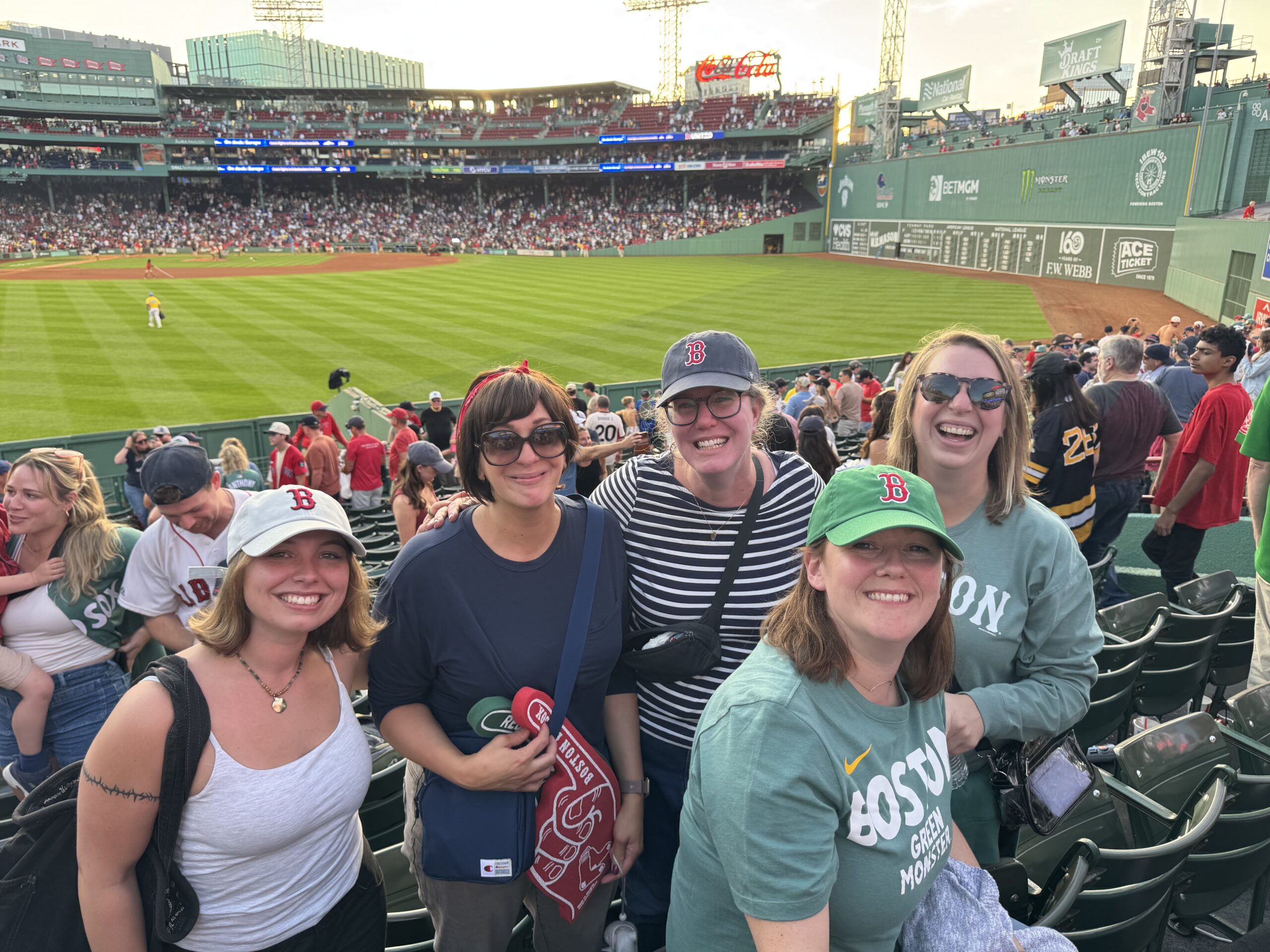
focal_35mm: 24
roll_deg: +0.2
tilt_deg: -17.1
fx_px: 881
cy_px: 476
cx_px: 635
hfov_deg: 71.6
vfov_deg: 56.8
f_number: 1.78
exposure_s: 1/136
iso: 64
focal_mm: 6.76
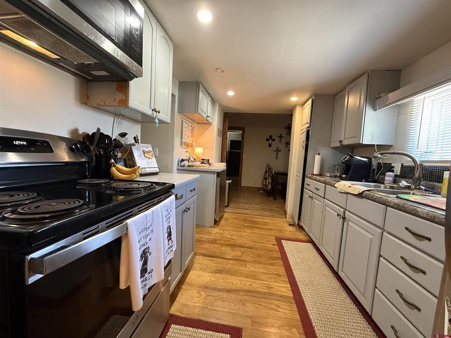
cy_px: 169
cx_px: 226
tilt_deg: -4.2
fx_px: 182
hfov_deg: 102.1
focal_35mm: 14
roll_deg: -3.0
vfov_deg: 85.7
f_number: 2.2
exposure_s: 1/60
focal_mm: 2.22
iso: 640
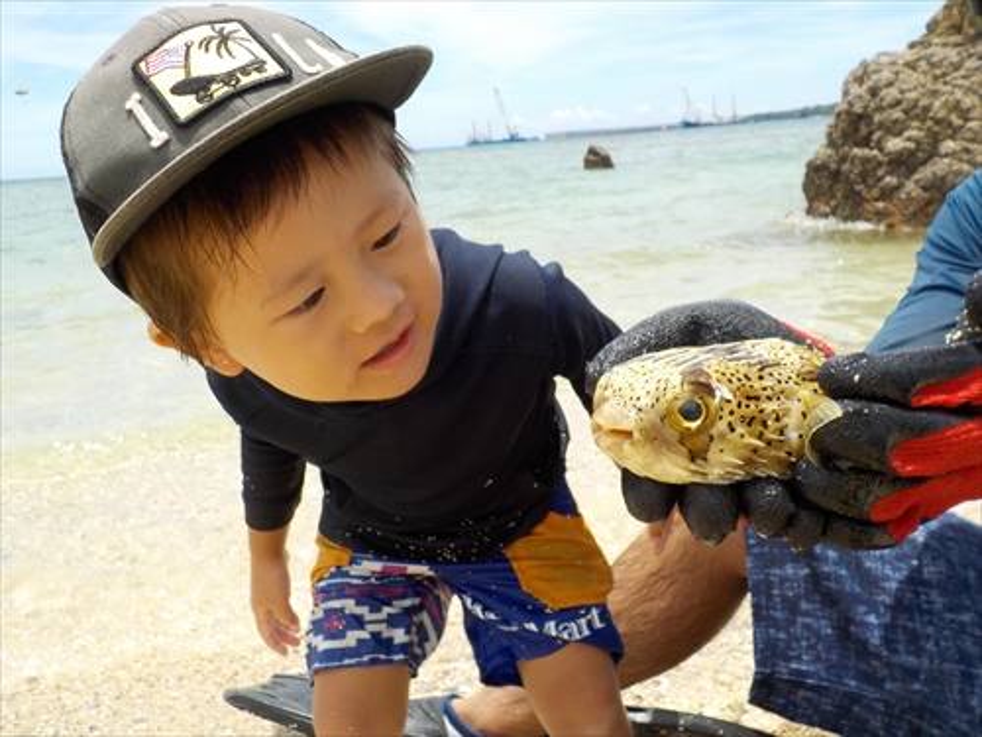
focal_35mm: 30
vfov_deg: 46.8
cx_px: 491
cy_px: 368
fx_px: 851
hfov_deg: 60.0
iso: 125
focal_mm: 4.1
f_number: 3.3
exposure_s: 1/1000
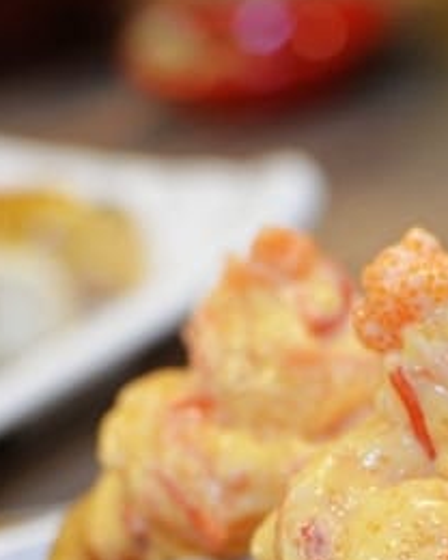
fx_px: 2008
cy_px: 642
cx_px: 443
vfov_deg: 15.4
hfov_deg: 12.6
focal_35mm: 121
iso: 1250
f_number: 3.5
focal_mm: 35
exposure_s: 1/125
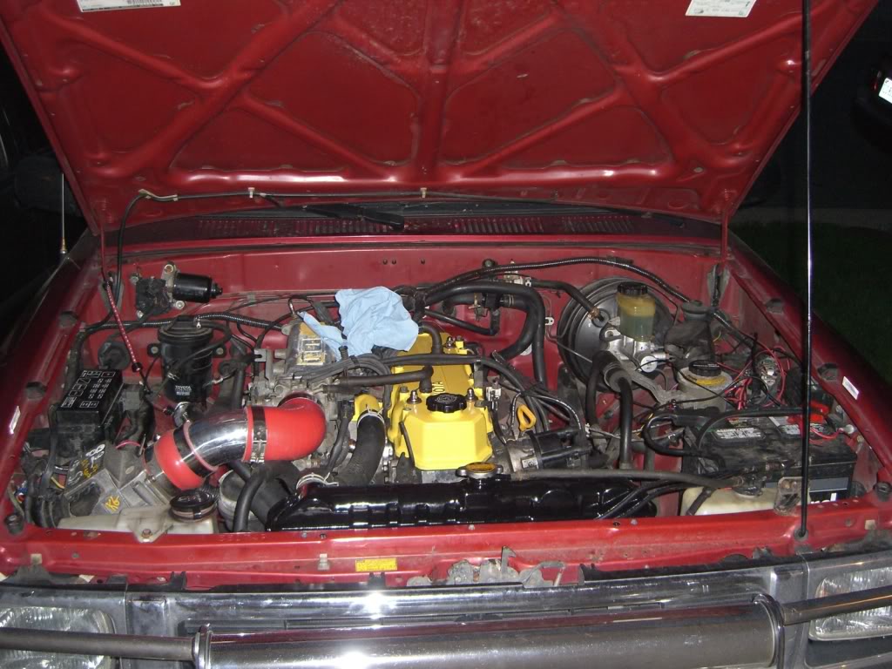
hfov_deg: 49.0
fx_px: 979
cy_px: 334
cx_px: 446
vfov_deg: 37.7
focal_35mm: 38
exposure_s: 1/60
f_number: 2.8
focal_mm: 7.9
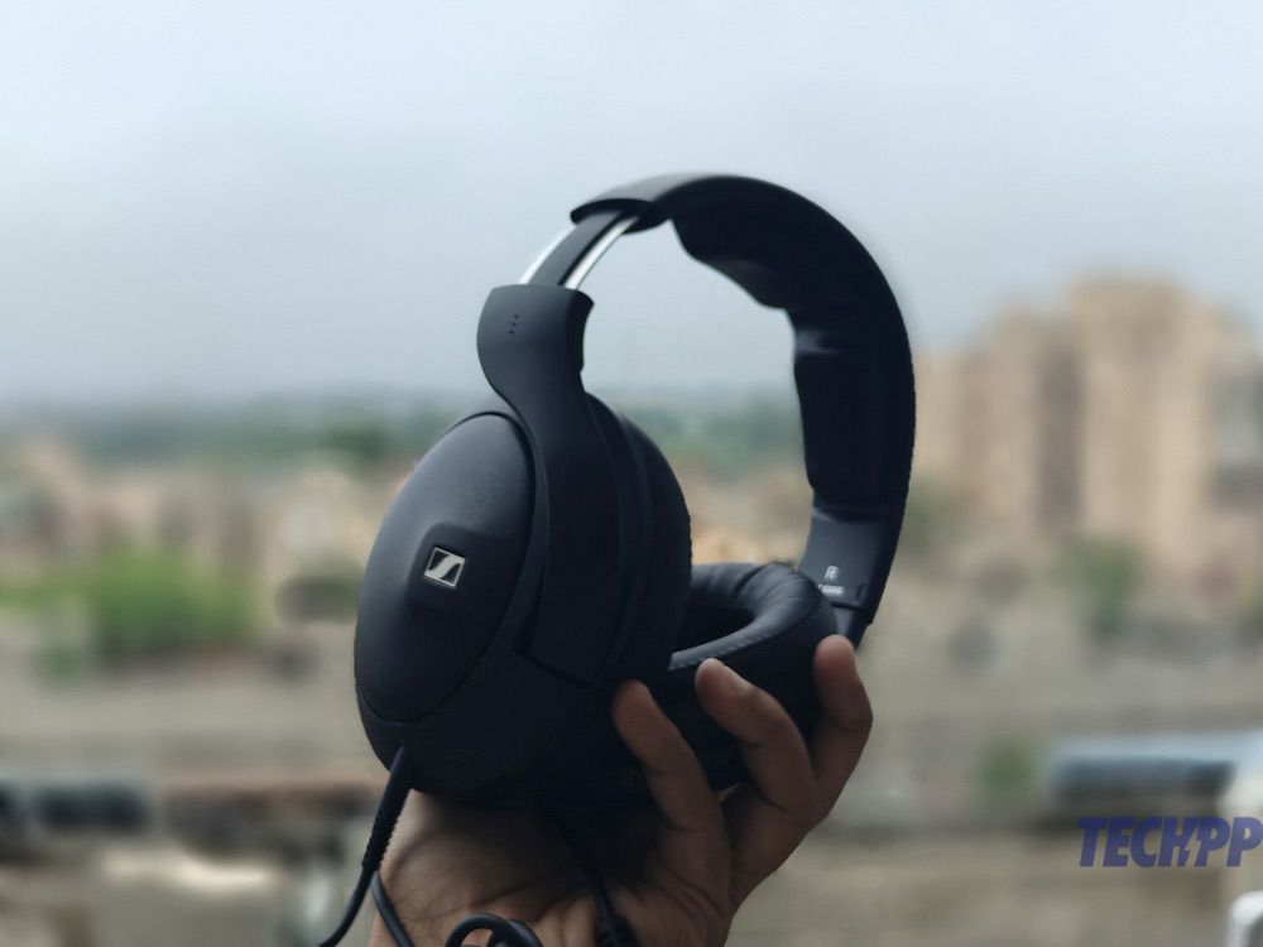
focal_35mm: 47
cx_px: 632
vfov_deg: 30.9
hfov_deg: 40.4
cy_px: 474
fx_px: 1715
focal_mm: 6.06
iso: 50
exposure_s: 1/2000
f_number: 2
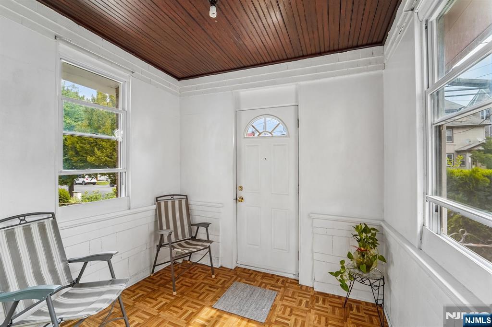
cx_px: 246
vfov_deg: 81.2
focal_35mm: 14
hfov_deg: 104.3
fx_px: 191
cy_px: 164
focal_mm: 14
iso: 400
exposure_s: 1/30
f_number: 8
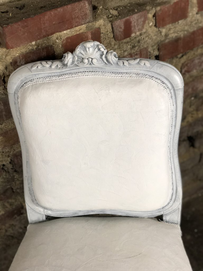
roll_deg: +5.7
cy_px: 136
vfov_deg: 36.8
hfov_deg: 28.0
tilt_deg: -37.3
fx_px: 407
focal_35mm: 52
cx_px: 102
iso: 80
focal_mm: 6
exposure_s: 1/50
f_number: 2.4
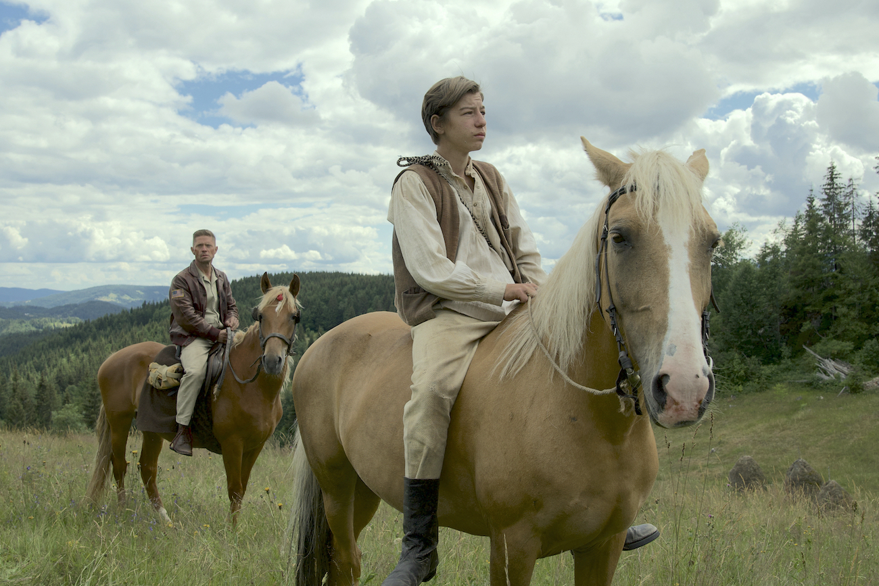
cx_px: 440
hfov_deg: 53.1
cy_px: 293
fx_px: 879
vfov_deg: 36.9
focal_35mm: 36
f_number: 5.6
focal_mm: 24
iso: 200
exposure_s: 1/1000
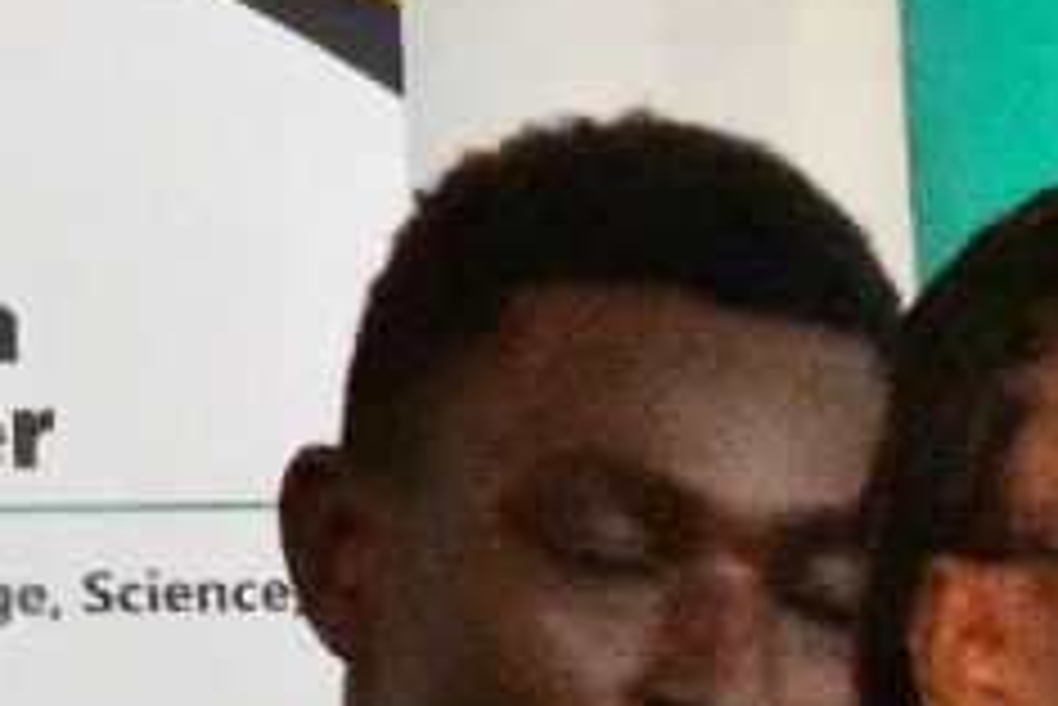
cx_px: 2805
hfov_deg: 3.0
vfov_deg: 2.0
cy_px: 1650
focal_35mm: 680
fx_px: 19996
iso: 25600
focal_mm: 100
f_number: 16
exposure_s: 1/100
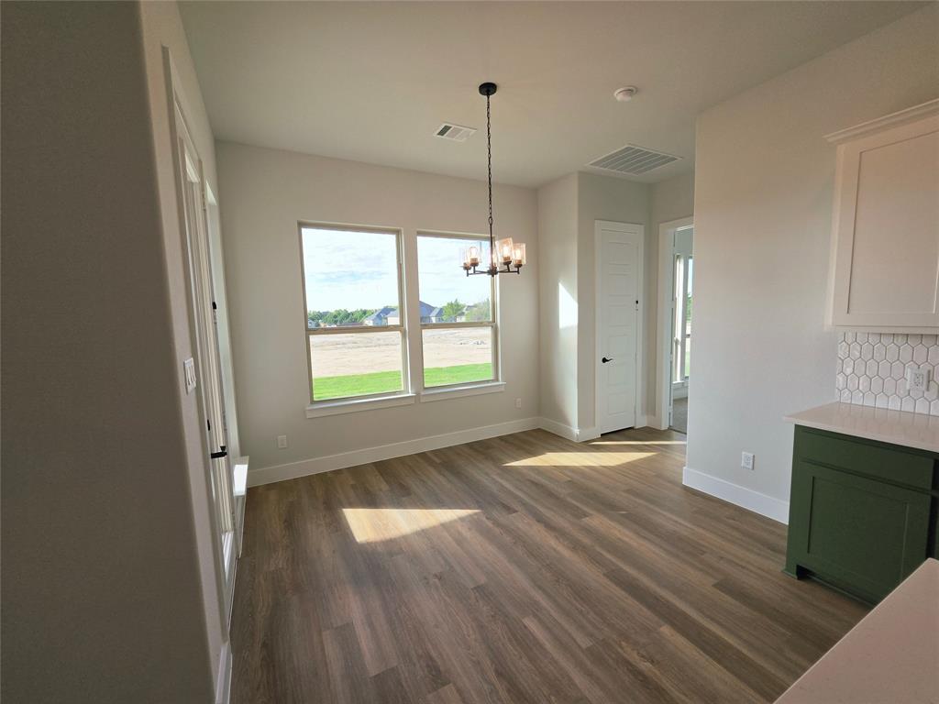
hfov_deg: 106.2
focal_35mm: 13
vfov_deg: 89.9
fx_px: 353
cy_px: 352
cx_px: 470
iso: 100
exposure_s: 1/503
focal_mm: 2.2
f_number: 2.2
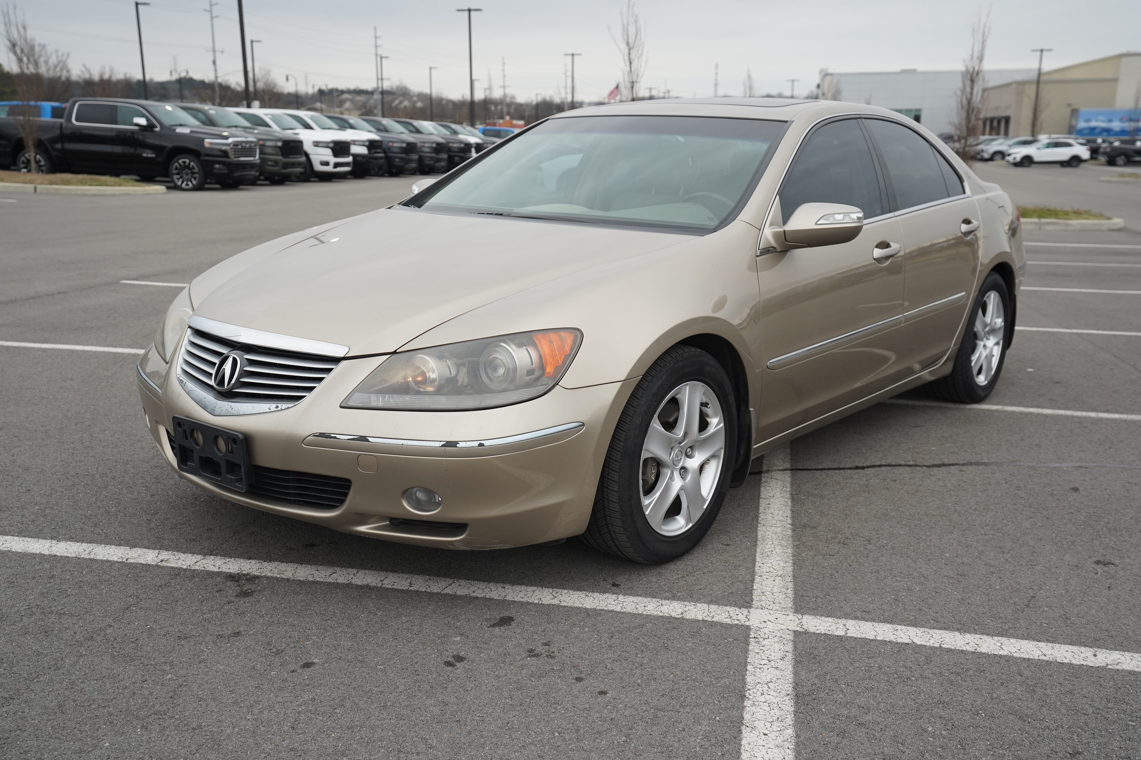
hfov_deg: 54.4
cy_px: 380
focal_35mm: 35
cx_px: 570
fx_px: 1109
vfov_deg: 37.9
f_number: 4
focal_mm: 35
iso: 640
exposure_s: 1/1600
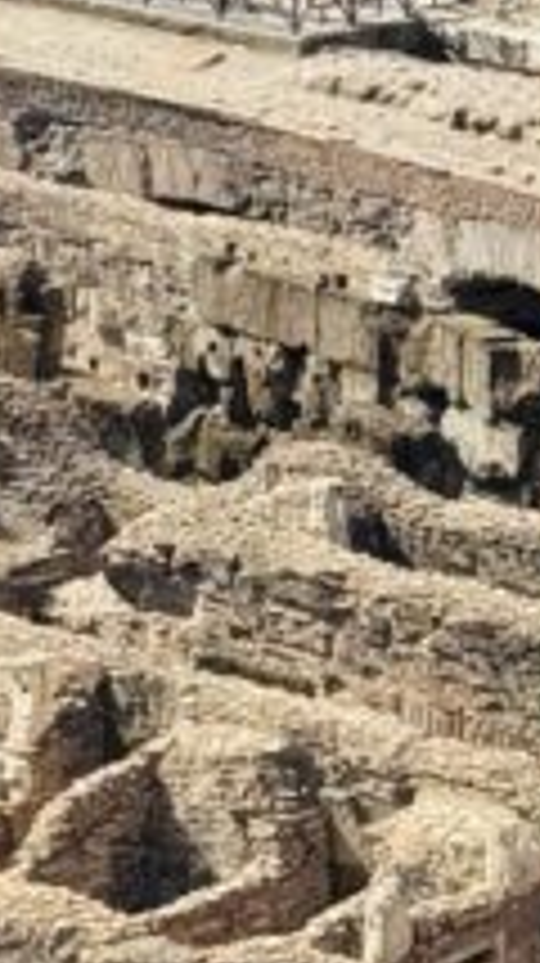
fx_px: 6379
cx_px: -472
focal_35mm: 250
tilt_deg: -4.7
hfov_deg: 4.8
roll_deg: +0.4
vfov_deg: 8.3
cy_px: -783
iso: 64
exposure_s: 1/2611
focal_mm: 6.76
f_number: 1.78
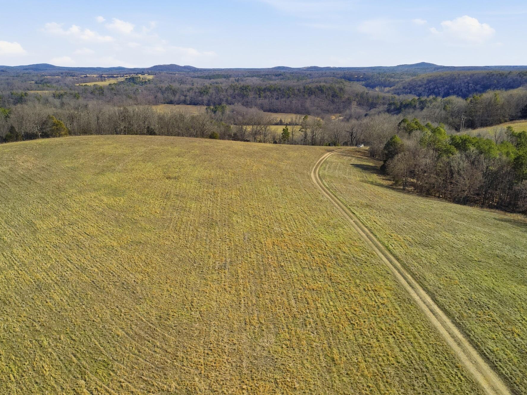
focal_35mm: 34
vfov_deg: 41.3
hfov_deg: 53.9
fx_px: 518
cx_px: 248
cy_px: 258
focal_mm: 6.7
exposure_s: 1/1250
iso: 100
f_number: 1.7
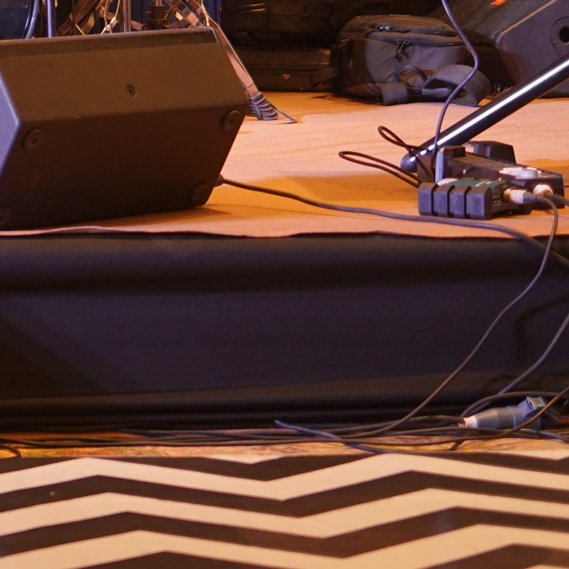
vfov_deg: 10.6
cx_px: -363
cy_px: -349
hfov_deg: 10.6
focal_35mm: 157
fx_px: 2920
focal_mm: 35
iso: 800
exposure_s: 1/160
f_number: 1.8
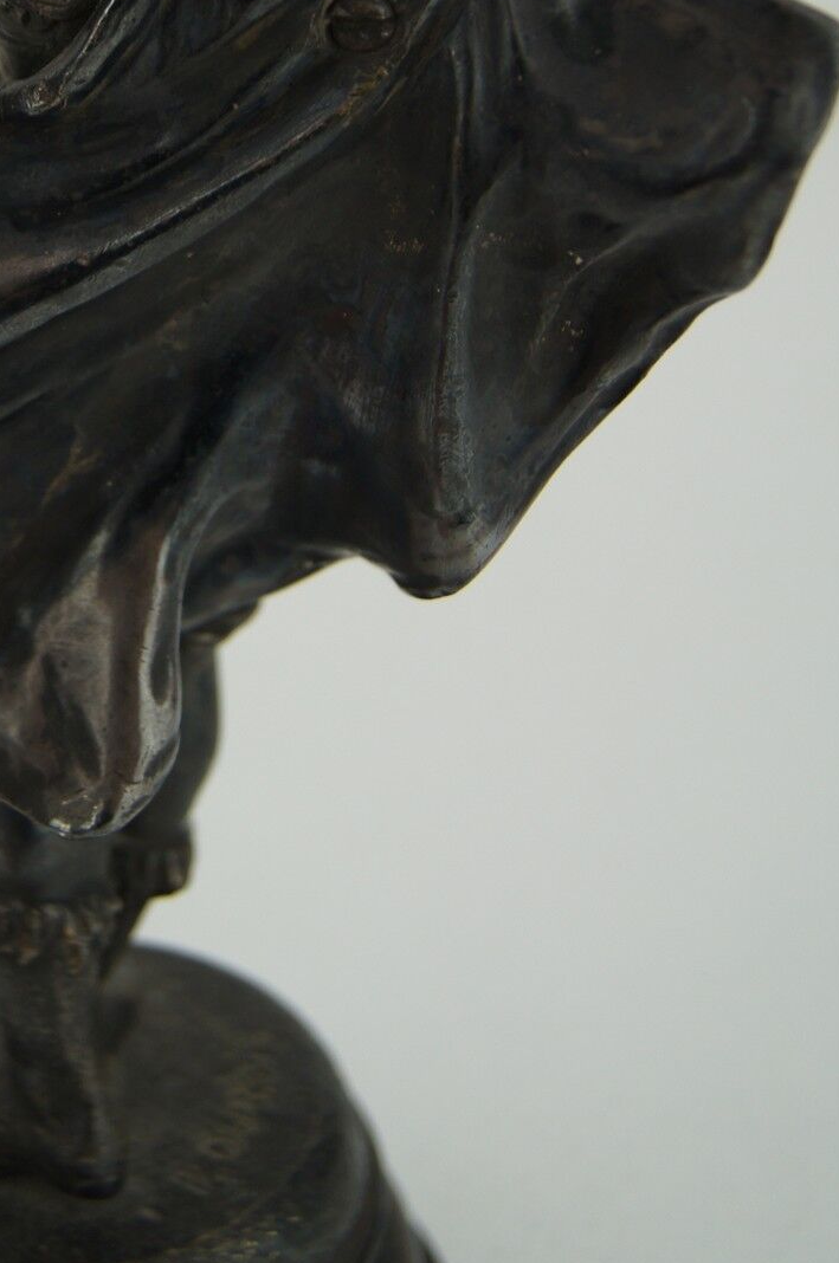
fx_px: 3190
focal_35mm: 91
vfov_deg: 22.0
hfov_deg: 14.8
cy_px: 199
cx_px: 27
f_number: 4.5
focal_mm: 30
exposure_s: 1/160
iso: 125
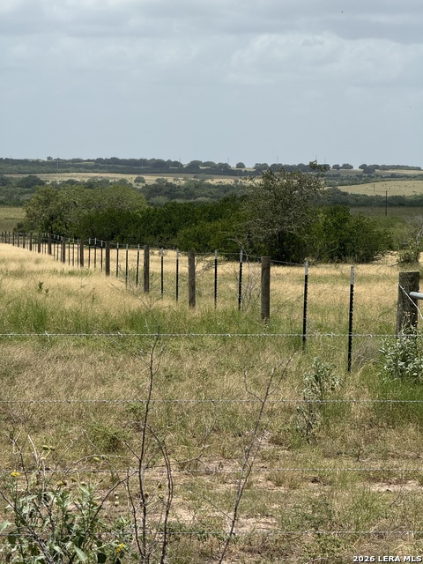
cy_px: 282
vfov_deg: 16.4
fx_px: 1955
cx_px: 212
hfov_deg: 12.3
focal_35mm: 120
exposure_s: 1/2024
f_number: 2.8
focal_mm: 15.66
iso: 50
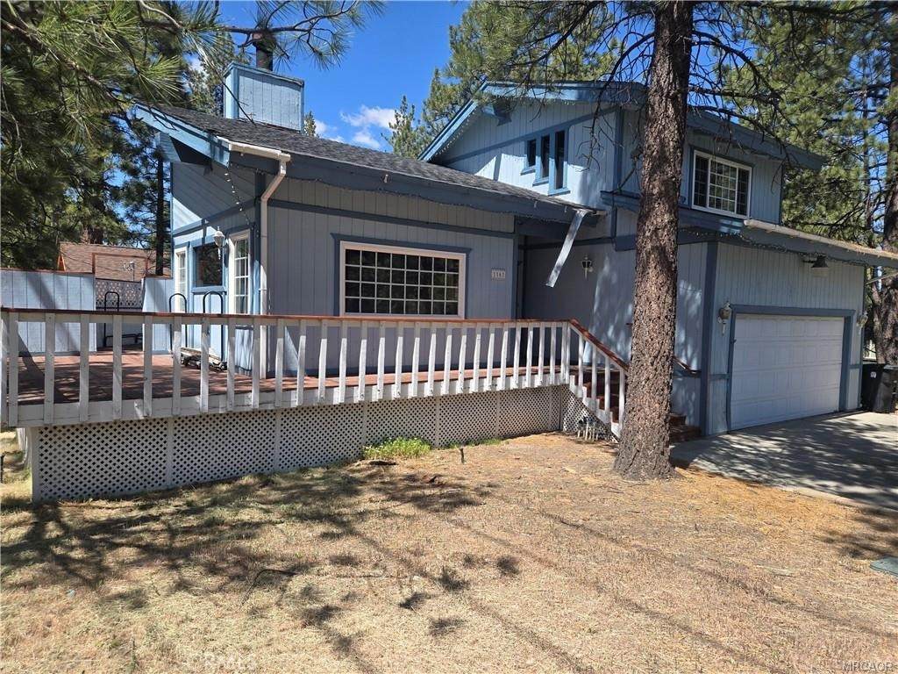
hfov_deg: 73.9
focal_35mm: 23
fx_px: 597
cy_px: 337
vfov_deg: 58.9
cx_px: 449
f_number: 1.8
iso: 25
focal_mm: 5.4
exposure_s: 1/1027
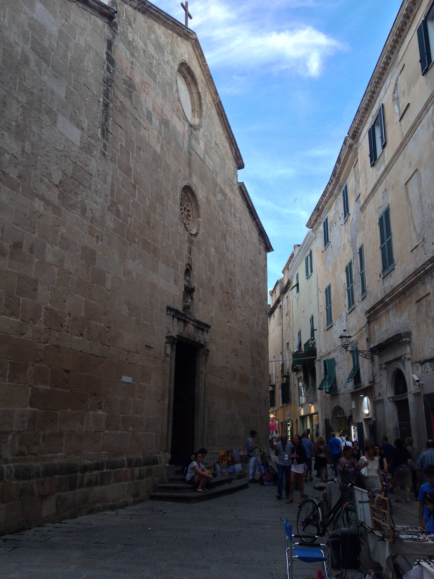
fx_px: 585
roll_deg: +0.5
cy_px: 290
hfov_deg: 40.7
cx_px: 217
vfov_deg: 52.6
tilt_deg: +13.6
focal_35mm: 35
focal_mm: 4.28
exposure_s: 1/60
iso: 50
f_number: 2.4
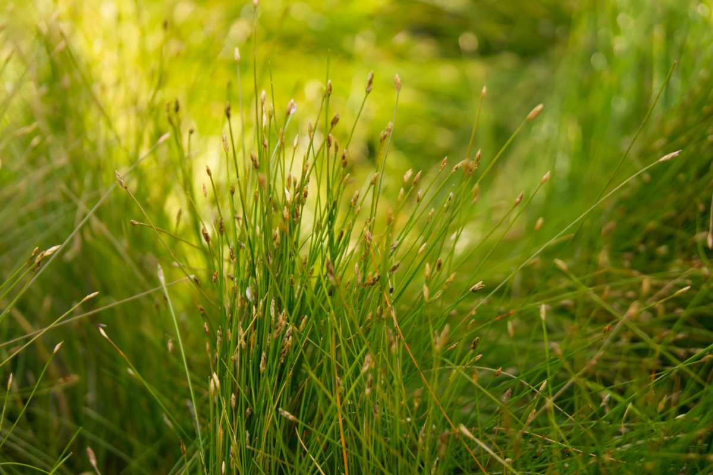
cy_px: 238
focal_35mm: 75
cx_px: 356
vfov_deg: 18.2
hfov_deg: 27.0
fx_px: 1485
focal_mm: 50
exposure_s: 1/500
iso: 800
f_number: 5.6
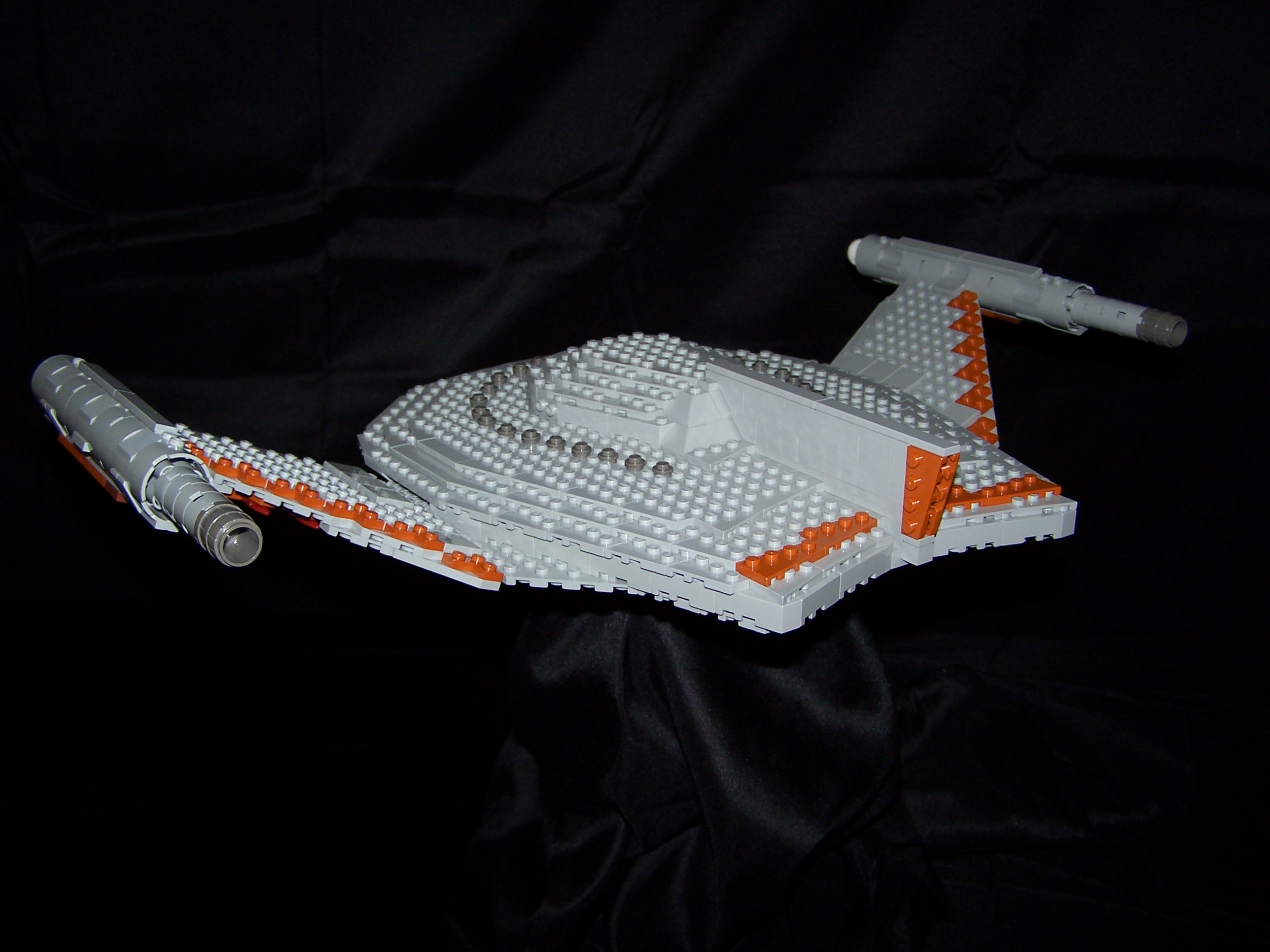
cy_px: 476
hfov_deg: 49.0
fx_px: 1394
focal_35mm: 38
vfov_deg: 37.7
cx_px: 635
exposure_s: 1/60
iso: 80
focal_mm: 6.3
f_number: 2.8
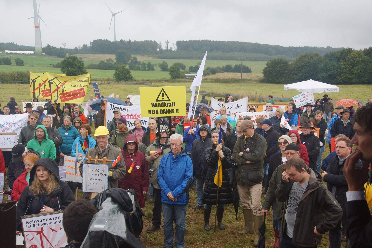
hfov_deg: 49.6
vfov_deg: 34.2
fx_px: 403
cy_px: 124
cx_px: 186
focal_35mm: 39
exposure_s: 1/750
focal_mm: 26
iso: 800
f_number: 6.7
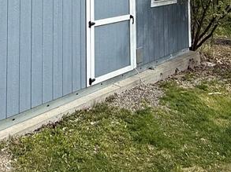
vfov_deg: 25.2
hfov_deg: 38.3
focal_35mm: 49
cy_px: -57
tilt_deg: +1.8
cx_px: 69
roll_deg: -0.2
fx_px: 327
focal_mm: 2.22
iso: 50
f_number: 2.2
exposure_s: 1/1068
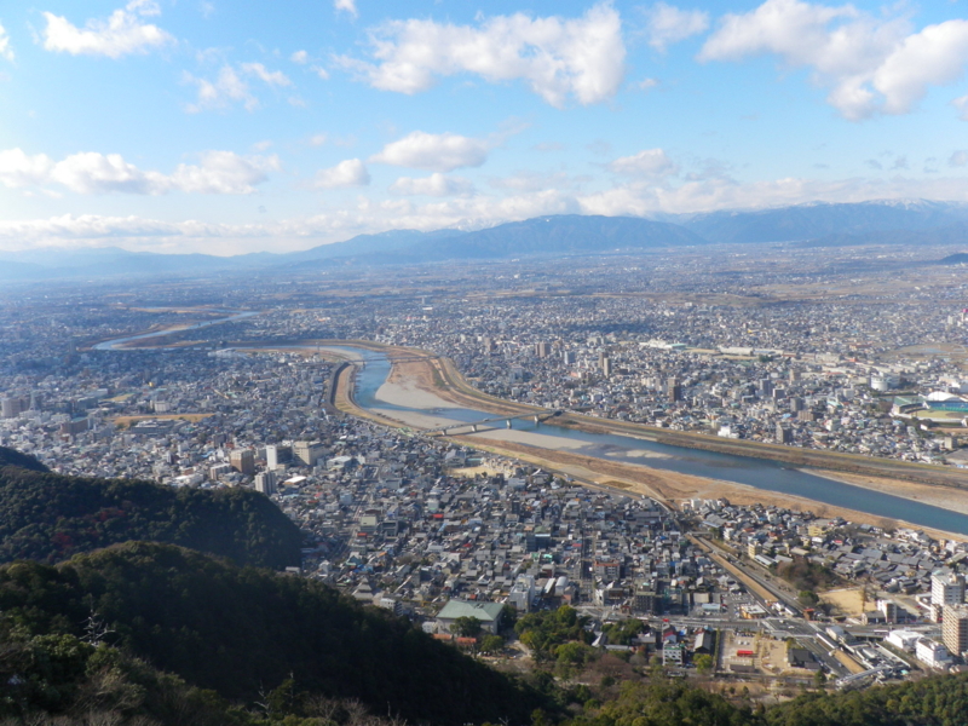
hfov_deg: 52.6
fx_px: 979
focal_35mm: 35
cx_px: 484
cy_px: 363
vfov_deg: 40.7
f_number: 6.3
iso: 64
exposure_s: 1/200
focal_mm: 6.2
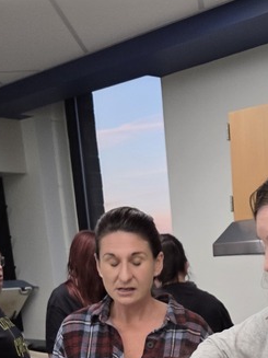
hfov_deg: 20.1
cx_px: 235
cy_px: 507
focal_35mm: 72
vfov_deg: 22.9
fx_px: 744
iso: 200
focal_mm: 5.4
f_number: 1.8
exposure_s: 1/120
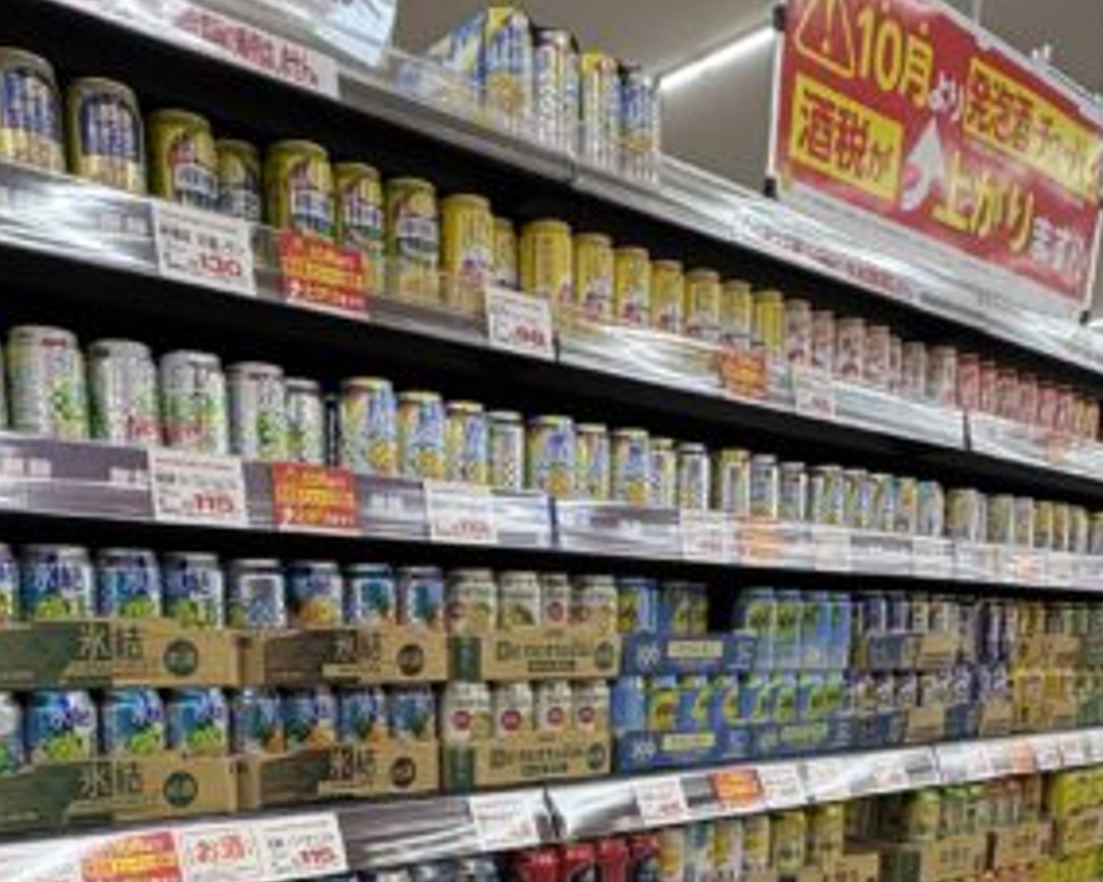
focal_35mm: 35
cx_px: 487
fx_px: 1142
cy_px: 899
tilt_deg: -12.3
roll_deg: -0.3
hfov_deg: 51.4
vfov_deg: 37.3
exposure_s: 1/99
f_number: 2.2
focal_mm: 2.22
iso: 160
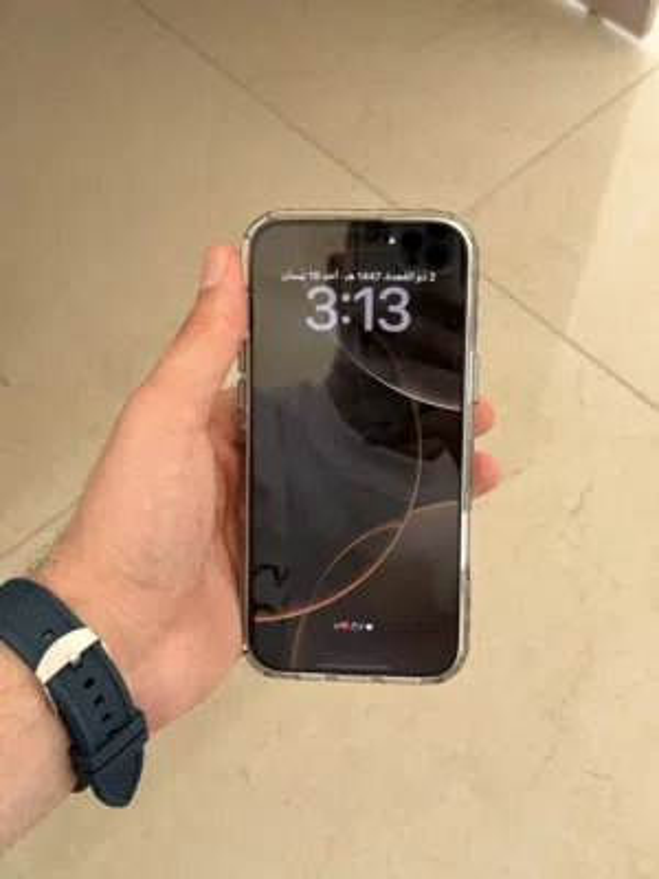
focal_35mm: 48
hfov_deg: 30.3
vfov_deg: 39.7
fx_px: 1218
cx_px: 330
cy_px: 440
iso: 100
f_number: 1.78
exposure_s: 1/79
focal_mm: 6.76
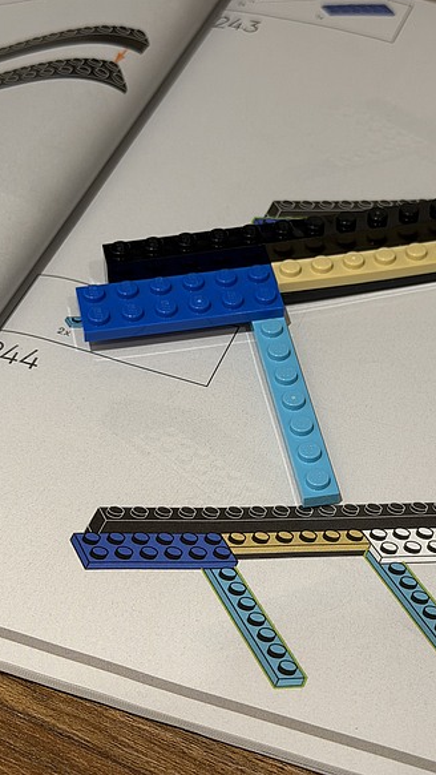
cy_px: 388
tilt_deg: -45.4
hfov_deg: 17.2
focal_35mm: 70
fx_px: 1438
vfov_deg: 30.2
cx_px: 254
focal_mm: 6.76
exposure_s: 1/60
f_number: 1.78
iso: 200
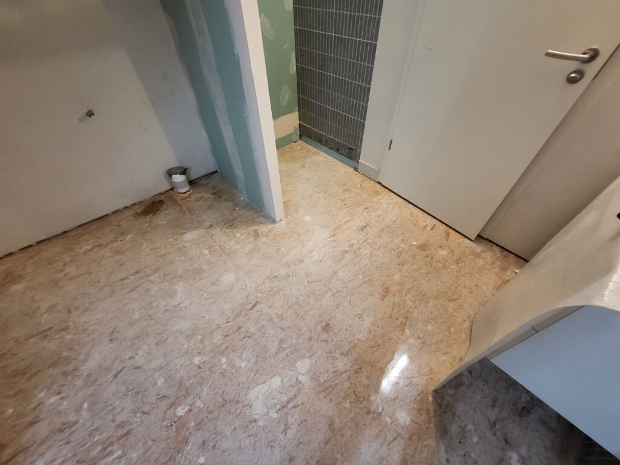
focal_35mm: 13
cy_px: 232
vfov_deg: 89.9
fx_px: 233
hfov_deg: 106.2
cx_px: 310
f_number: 2.2
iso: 500
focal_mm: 1.74
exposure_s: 1/33.3
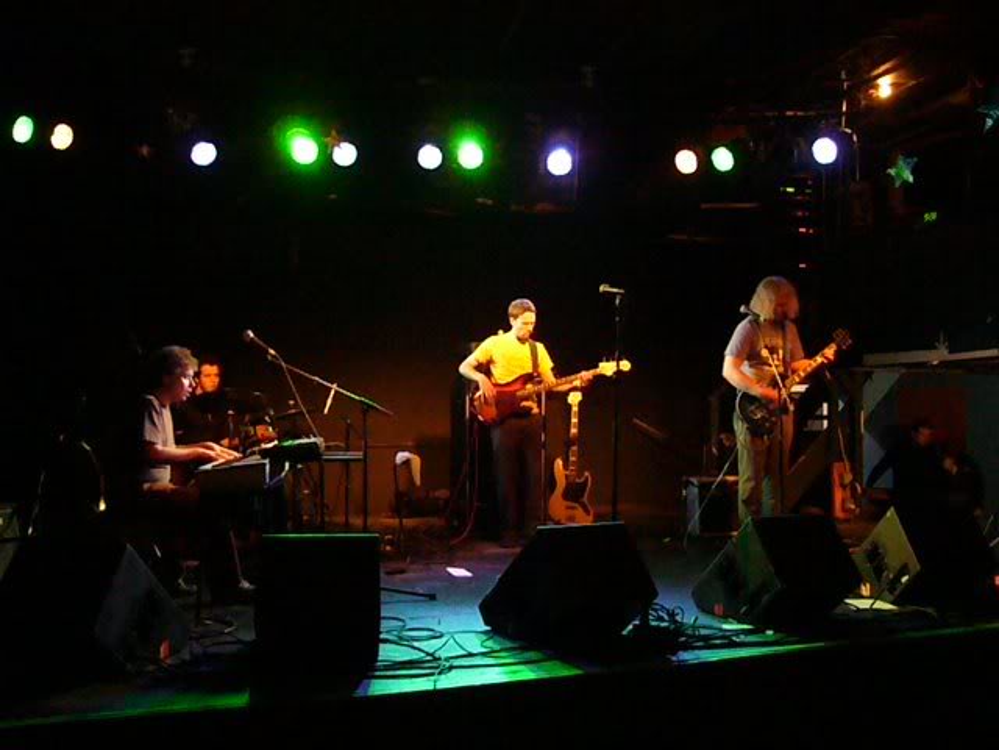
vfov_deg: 40.7
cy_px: 375
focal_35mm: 35
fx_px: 1010
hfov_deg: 52.6
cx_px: 500
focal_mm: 5.8
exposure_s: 1/30
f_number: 2.8
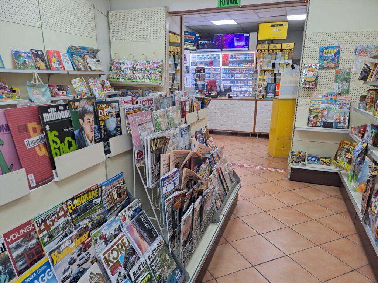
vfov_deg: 54.9
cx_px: 189
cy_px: 142
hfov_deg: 69.4
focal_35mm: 25
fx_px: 273
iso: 80
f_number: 1.8
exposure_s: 1/50
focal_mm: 4.65
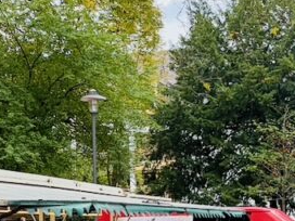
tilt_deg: -1.8
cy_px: 222
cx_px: 133
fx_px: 835
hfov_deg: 20.0
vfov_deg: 14.8
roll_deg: +1.9
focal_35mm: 98
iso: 100
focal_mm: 5.96
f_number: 1.6
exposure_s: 1/172
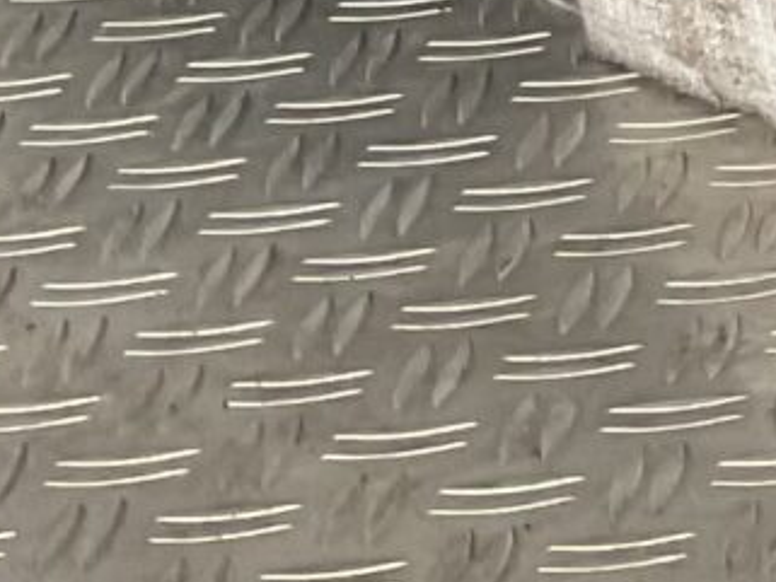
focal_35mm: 231
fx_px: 5180
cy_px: 2
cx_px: 2601
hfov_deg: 7.3
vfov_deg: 6.4
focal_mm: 3
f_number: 1.8
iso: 32
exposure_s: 1/100
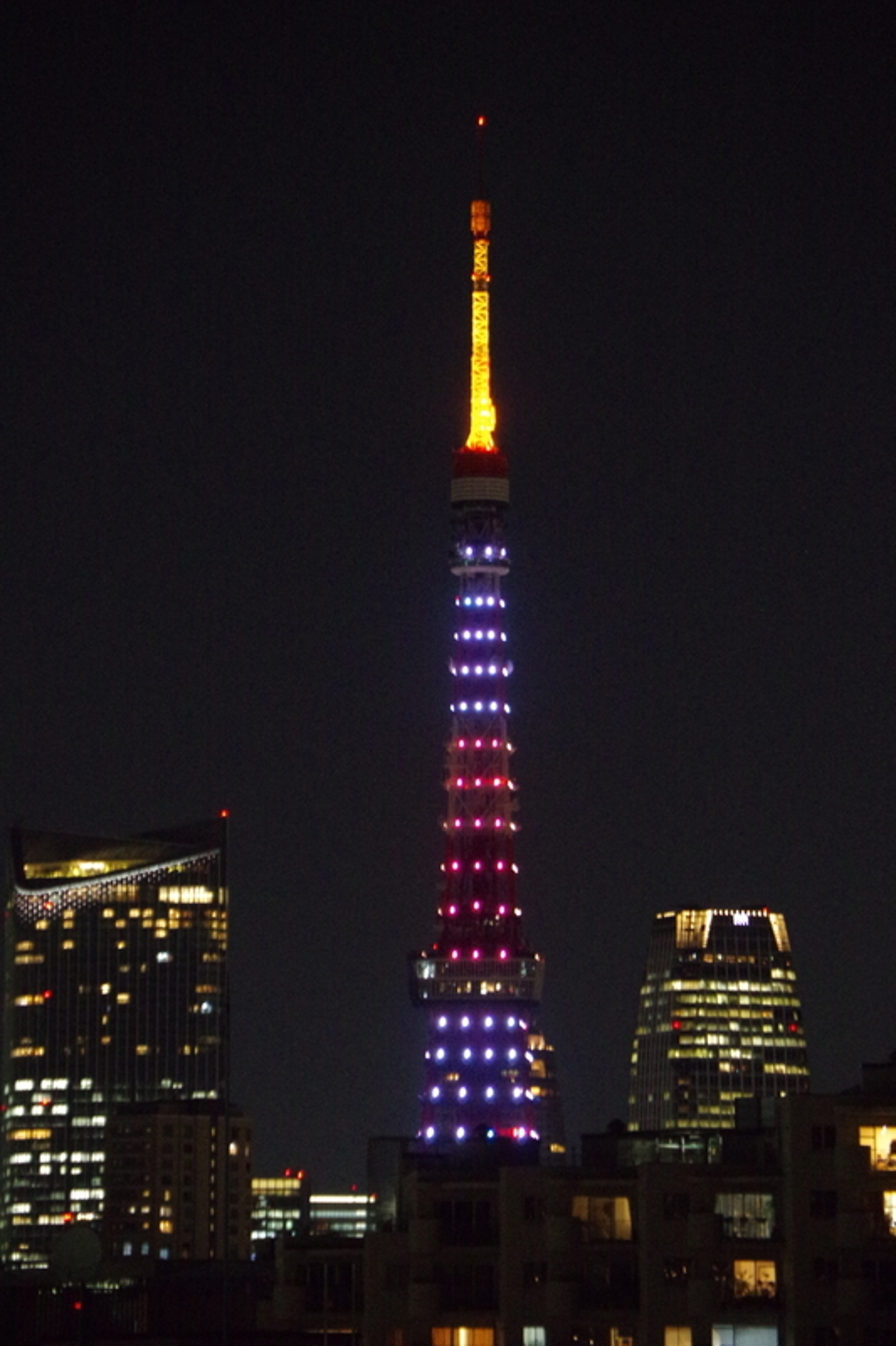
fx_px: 7544
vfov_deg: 10.2
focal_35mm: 202
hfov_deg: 6.8
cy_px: 673
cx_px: 448
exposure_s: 1/25
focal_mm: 135
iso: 6400
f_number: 5.6
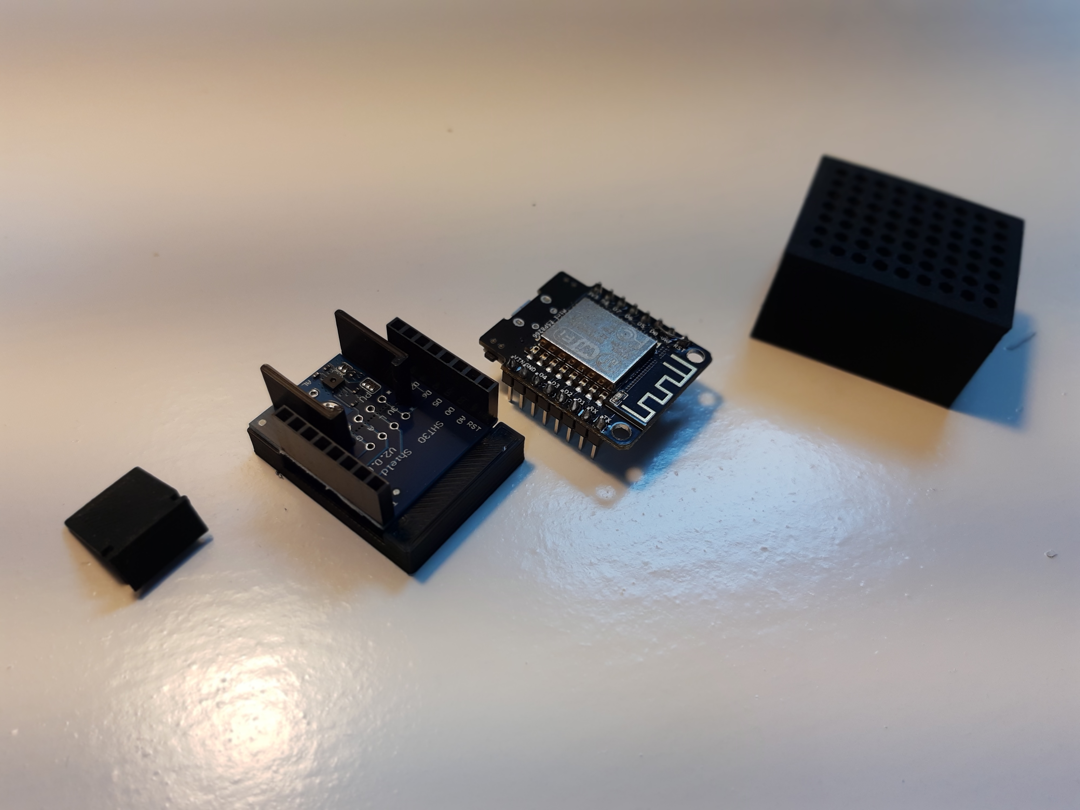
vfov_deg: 53.1
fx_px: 811
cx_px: 540
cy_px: 405
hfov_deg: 67.3
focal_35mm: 26
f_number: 1.7
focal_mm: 4.75
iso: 40
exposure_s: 1/207
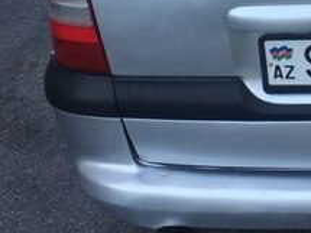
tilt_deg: -24.2
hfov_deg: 21.3
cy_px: -33
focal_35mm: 89
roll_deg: +4.9
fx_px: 799
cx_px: 304
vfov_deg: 16.0
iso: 32
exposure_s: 1/526
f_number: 2.2
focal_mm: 4.15
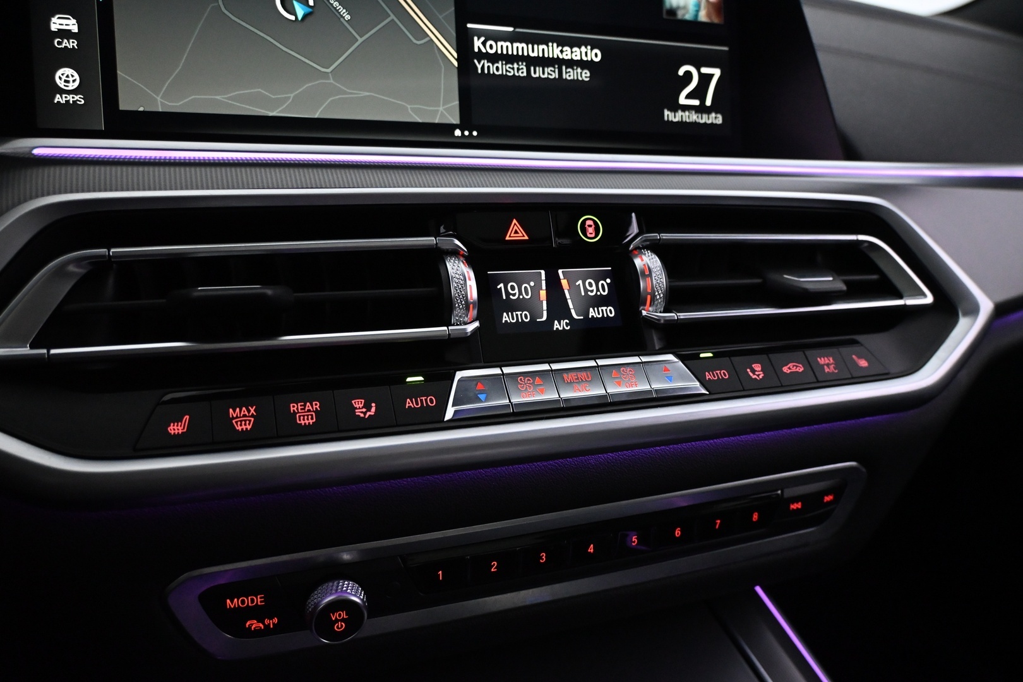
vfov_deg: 47.9
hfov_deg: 67.4
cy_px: 341
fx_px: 767
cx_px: 512
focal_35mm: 27
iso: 3200
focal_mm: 18
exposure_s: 1/60
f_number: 3.5
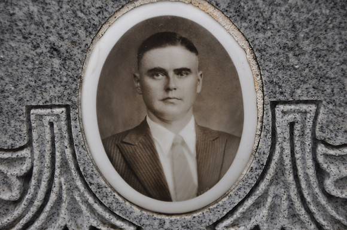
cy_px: 115
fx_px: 1299
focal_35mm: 135
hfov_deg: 15.2
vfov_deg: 10.1
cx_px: 174
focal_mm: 90
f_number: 5.6
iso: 400
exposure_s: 1/60
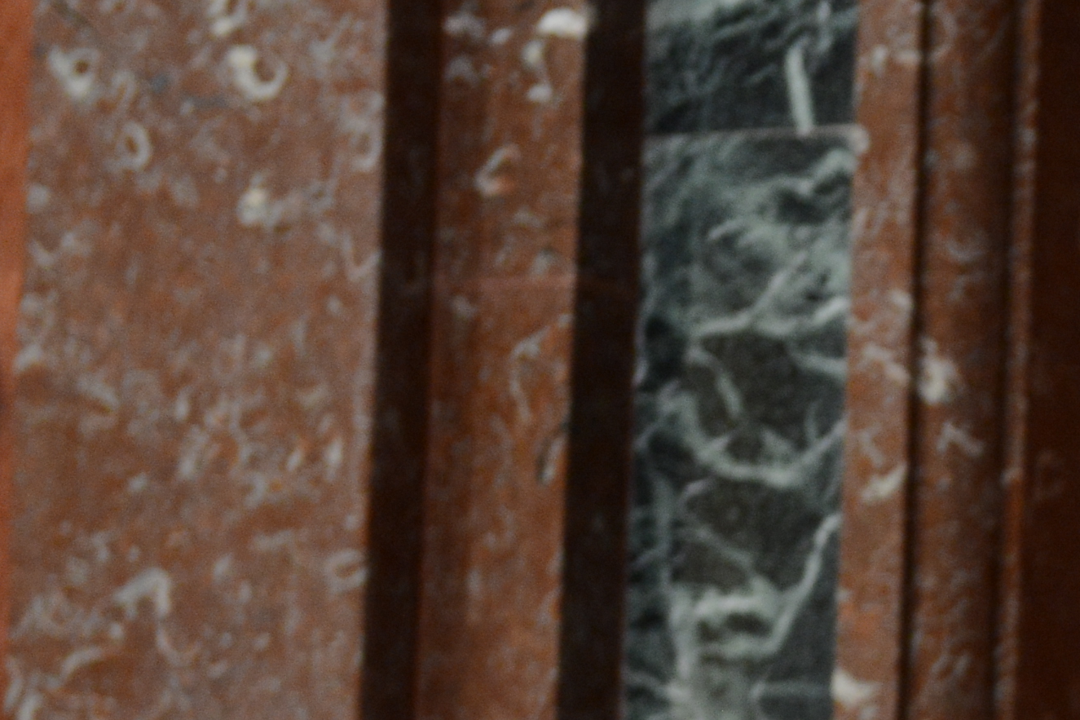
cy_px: 920
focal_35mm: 250
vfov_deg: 5.5
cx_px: 1915
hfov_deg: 8.0
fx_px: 7499
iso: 1600
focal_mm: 60
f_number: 3.5
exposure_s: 1/80
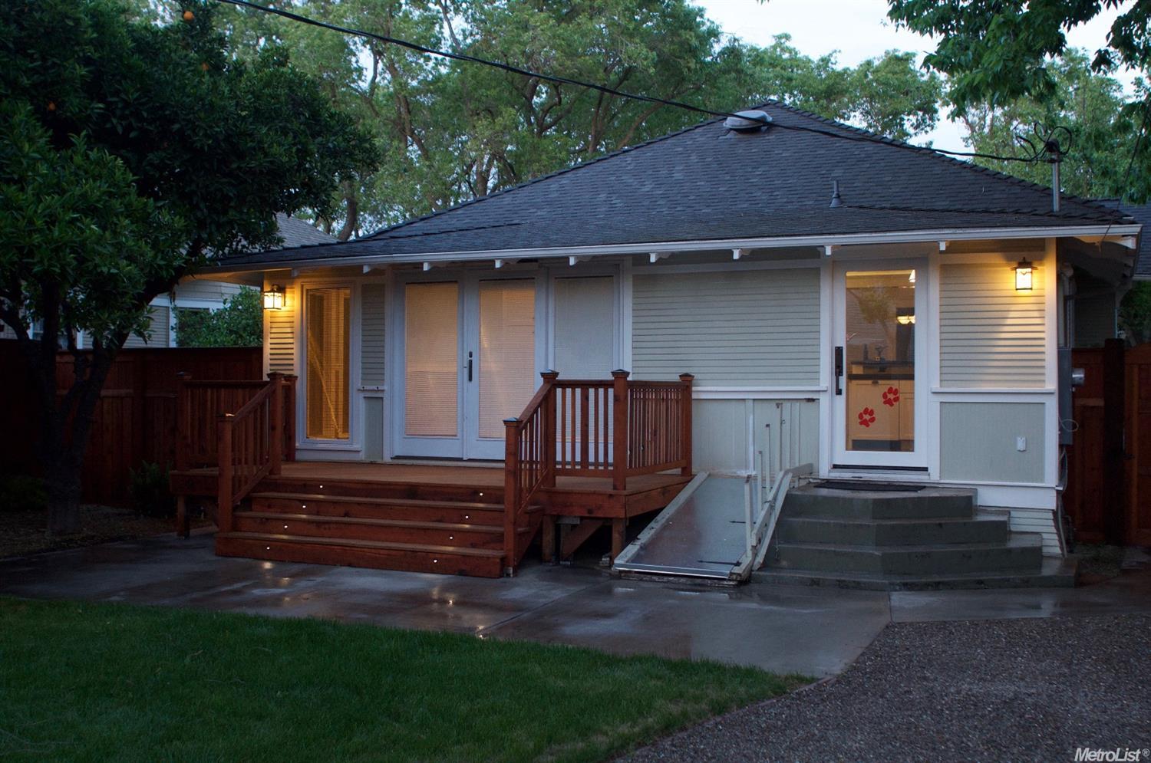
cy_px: 382
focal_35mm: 36
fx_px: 1149
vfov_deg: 36.8
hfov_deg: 53.2
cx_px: 576
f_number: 4
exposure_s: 1/60
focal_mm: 24
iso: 800
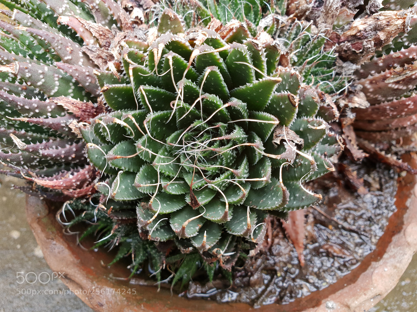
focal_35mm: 26
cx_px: 208
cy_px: 156
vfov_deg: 53.1
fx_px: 313
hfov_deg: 67.3
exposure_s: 1/120
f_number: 2.4
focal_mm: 4.3
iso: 100
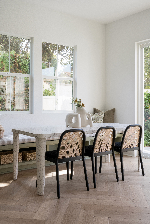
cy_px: 112
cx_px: 75
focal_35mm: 37
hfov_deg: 35.9
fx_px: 231
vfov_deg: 51.9
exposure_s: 1/15
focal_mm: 37
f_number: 11
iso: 320
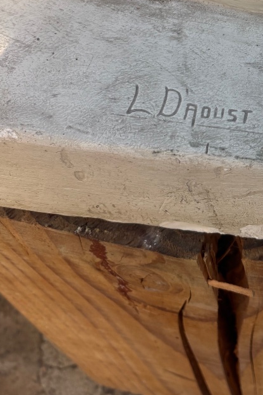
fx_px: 570
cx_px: 260
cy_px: 42
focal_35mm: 52
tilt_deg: -50.7
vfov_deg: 36.0
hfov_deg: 24.8
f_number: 1.6
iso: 50
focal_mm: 5.96
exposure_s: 1/622
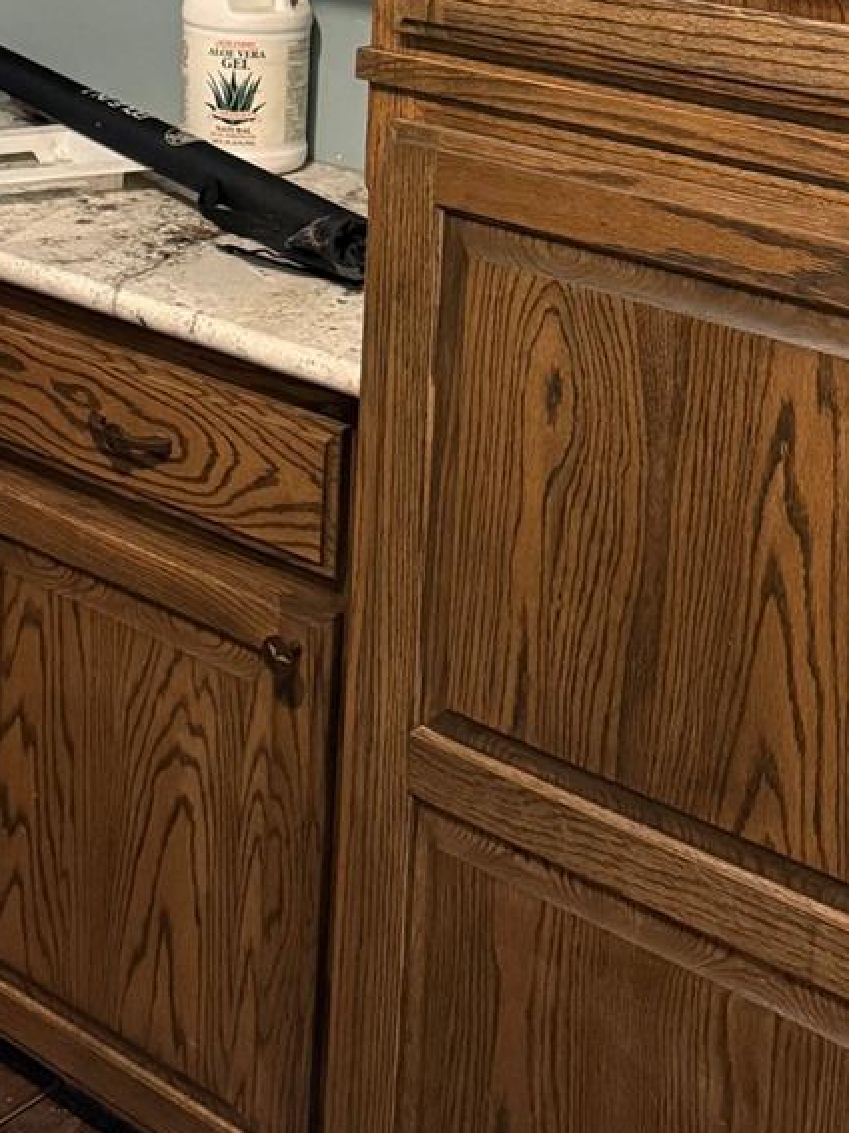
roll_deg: -3.2
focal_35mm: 65
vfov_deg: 27.6
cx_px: 266
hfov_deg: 22.5
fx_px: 2126
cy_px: -74
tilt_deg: -7.1
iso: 800
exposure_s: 1/40
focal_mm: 6.76
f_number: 1.78
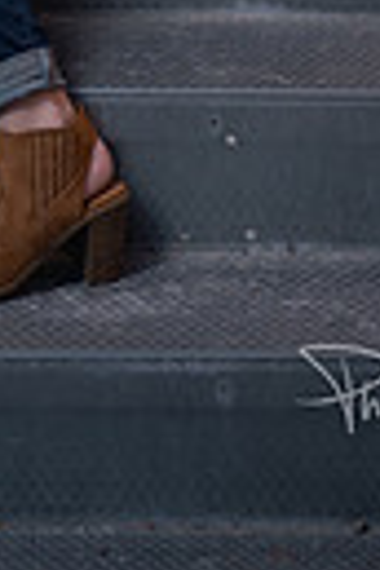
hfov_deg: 5.6
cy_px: -407
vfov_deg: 8.1
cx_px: 75
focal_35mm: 245
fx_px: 3879
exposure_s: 1/640
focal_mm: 70
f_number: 2.8
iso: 100
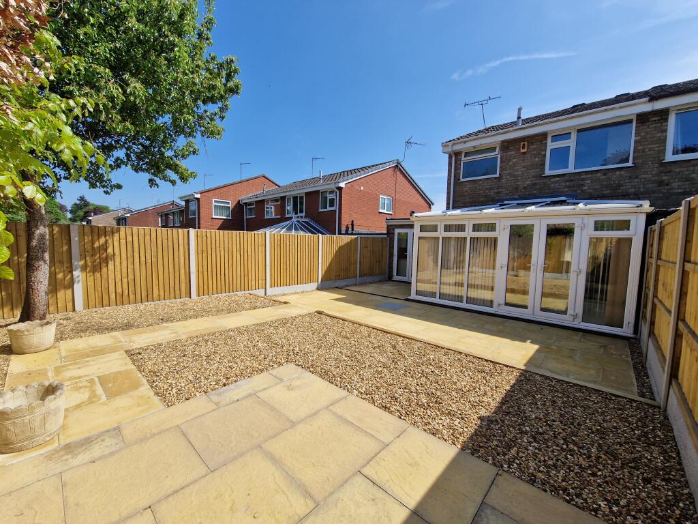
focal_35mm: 13
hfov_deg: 106.2
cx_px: 349
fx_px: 262
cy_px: 262
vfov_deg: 89.9
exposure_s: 1/2608
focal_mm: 2.2
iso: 50
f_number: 2.2
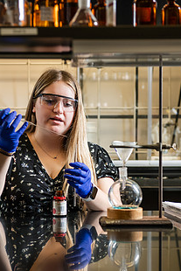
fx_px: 678
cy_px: 170
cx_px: 66
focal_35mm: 90
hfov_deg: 15.2
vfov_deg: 22.6
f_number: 3.5
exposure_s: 1/200
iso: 640
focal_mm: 62
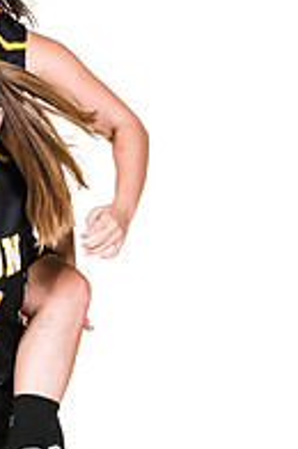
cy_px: 321
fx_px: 4299
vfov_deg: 6.0
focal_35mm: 345
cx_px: -21
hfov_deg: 4.0
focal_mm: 100
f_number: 6.3
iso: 200
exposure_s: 1/160
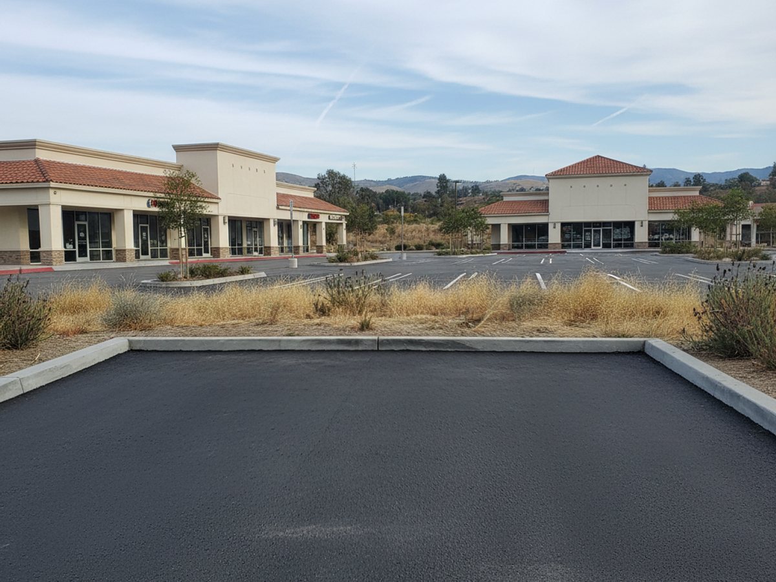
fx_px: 516
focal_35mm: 23
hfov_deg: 73.9
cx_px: 388
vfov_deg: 58.9
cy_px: 291
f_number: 1.8
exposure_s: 1/684
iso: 1167
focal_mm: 6.4
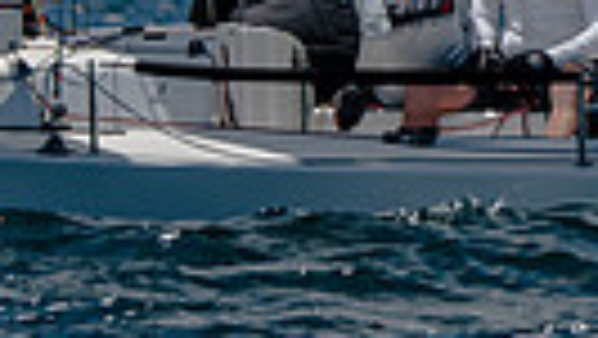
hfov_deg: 1.3
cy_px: -612
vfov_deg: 0.7
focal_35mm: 1688
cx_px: 1455
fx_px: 26782
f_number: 5.3
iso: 200
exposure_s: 1/2000
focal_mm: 210
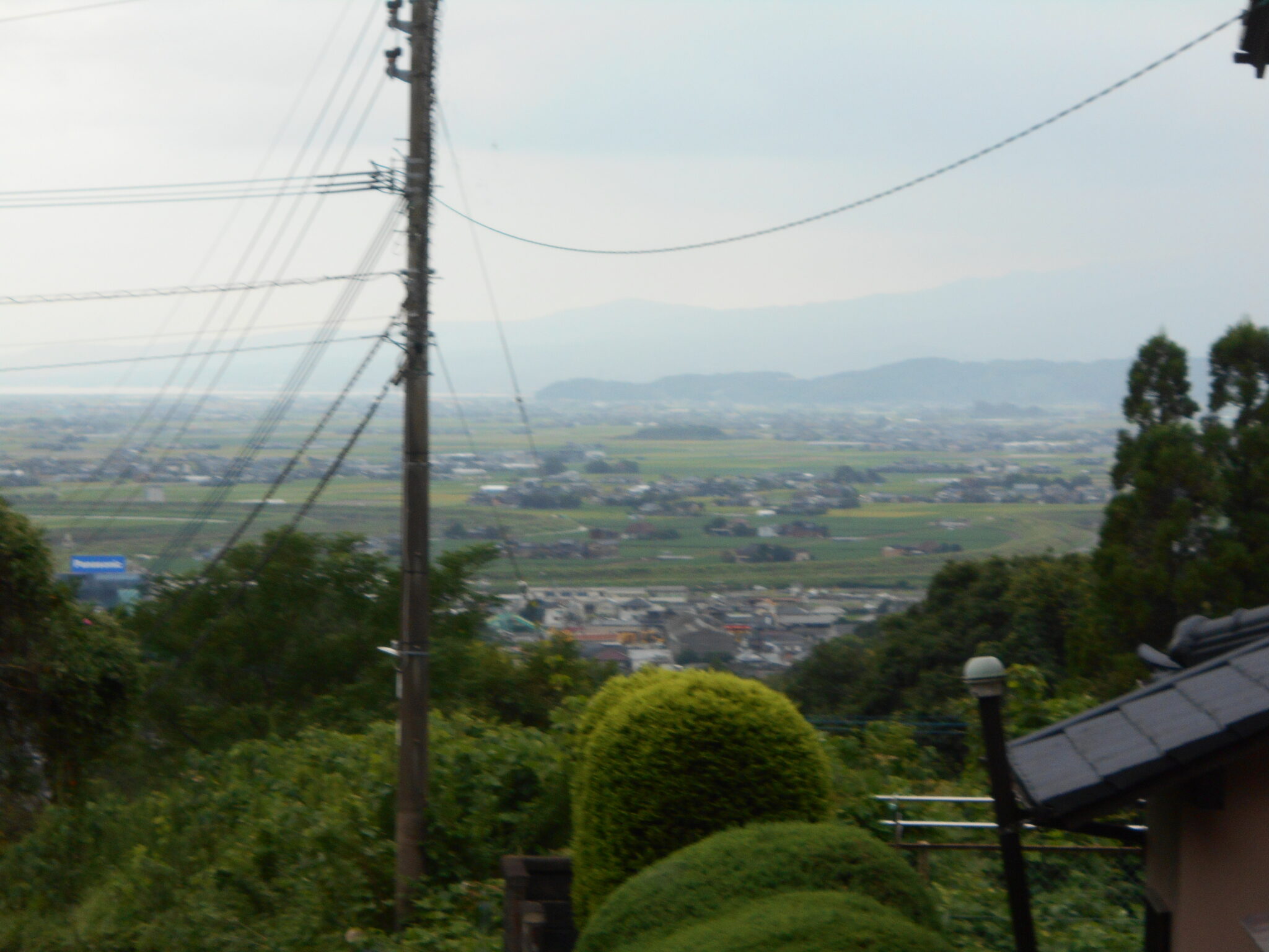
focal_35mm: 130
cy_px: 476
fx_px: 4766
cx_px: 634
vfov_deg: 11.4
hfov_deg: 15.2
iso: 140
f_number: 6.5
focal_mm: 23
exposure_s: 1/125
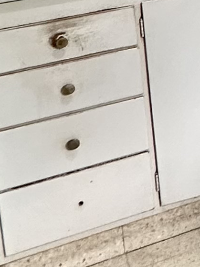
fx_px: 778
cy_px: -137
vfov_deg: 17.4
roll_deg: +1.8
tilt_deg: -7.1
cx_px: 498
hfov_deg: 11.7
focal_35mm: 101
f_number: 2.2
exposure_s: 1/50
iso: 160
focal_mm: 2.22
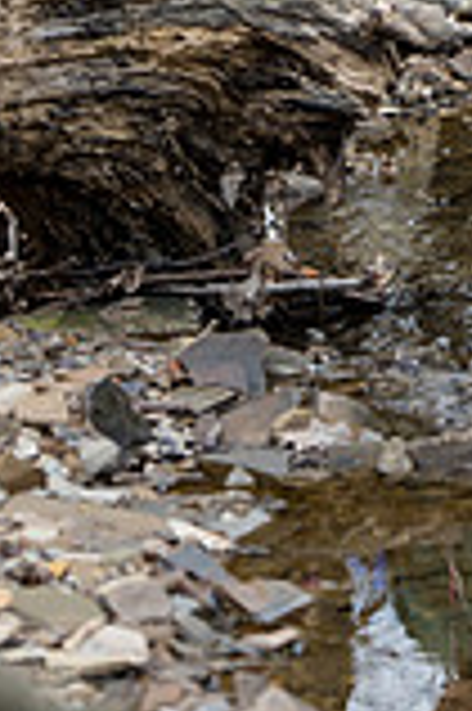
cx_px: 328
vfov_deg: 6.8
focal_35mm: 299
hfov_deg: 4.6
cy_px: -292
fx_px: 5893
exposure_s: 1/320
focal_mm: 105
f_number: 5.6
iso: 250
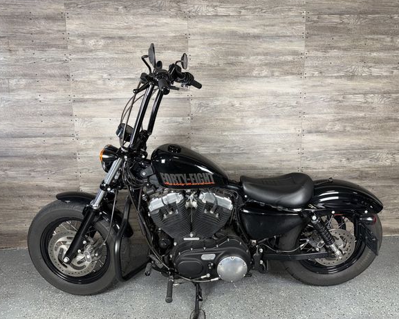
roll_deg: +1.0
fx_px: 307
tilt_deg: -8.0
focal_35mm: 26
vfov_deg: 54.9
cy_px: 156
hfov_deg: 66.0
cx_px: 213
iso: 80
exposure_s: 1/30
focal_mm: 6.76
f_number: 1.78
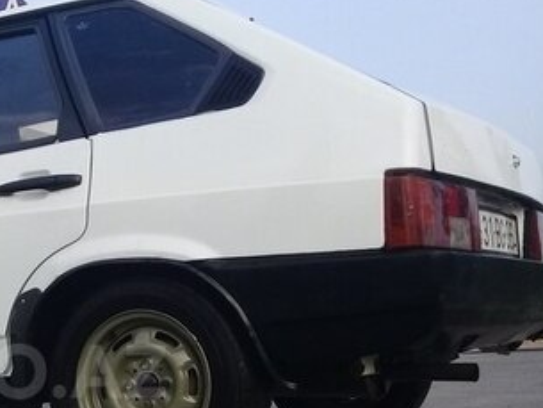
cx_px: -16
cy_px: 371
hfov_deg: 27.1
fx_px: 1051
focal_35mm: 67
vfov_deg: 21.4
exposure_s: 1/245
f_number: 2.2
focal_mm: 3.3
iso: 50
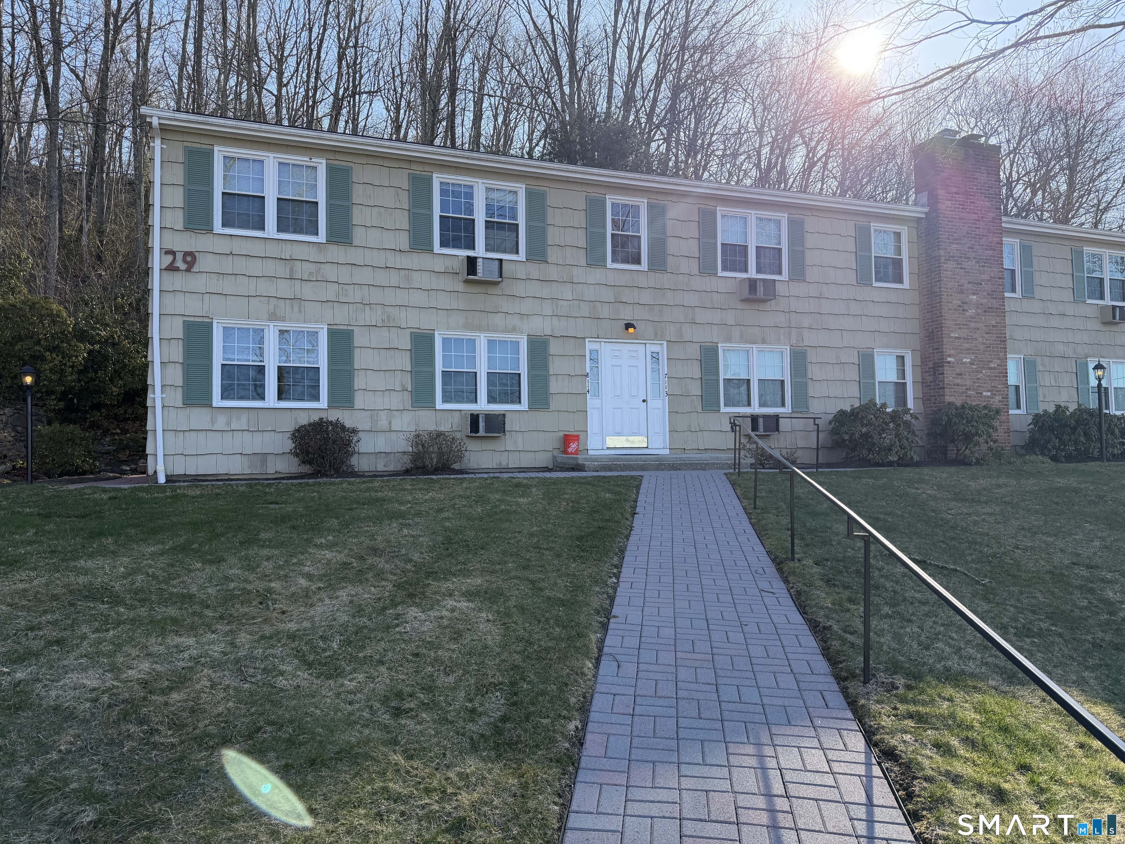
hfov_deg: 71.6
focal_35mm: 24
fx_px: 780
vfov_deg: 56.8
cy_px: 422
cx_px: 562
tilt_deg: +1.6
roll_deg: +0.6
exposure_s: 1/1337
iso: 100
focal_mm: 6.76
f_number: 1.78
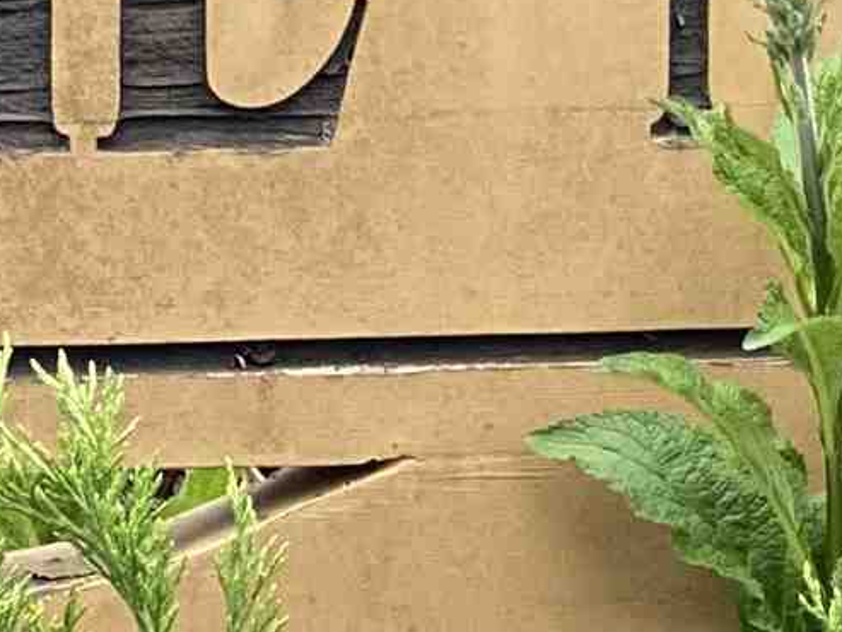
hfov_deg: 6.1
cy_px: -1090
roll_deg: -0.2
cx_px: 412
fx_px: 7883
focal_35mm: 324
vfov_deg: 4.4
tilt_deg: -1.3
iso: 32
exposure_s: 1/122
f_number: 2
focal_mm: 6
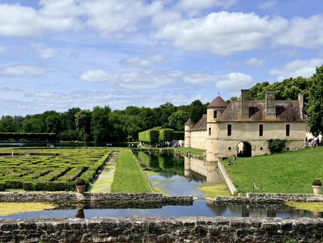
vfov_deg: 30.3
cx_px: 162
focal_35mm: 48
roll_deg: -1.1
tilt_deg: +0.9
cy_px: 122
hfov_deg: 39.7
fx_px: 448
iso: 64
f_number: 1.78
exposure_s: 1/7874
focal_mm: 6.76
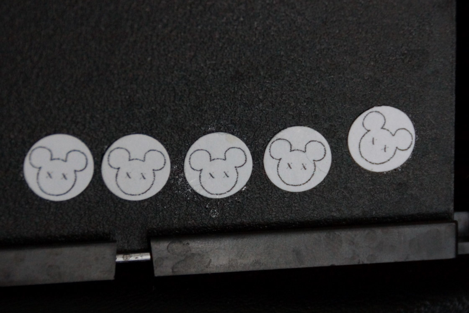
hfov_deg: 5.5
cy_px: 156
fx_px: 4884
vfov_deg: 3.7
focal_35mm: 375
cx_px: 234
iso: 1600
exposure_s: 1/25
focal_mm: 250
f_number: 6.3
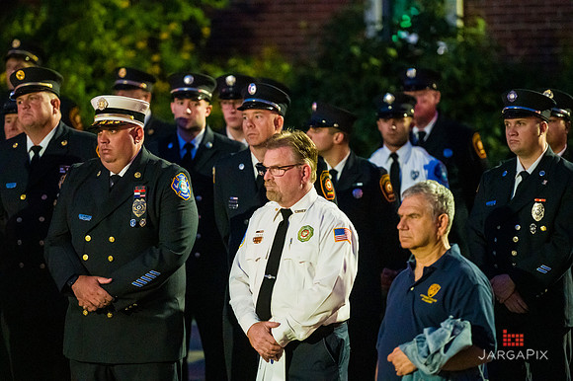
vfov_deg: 7.2
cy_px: 190
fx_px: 3022
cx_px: 286
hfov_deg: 10.8
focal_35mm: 190
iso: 12800
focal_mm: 190
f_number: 3.2
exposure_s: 1/40
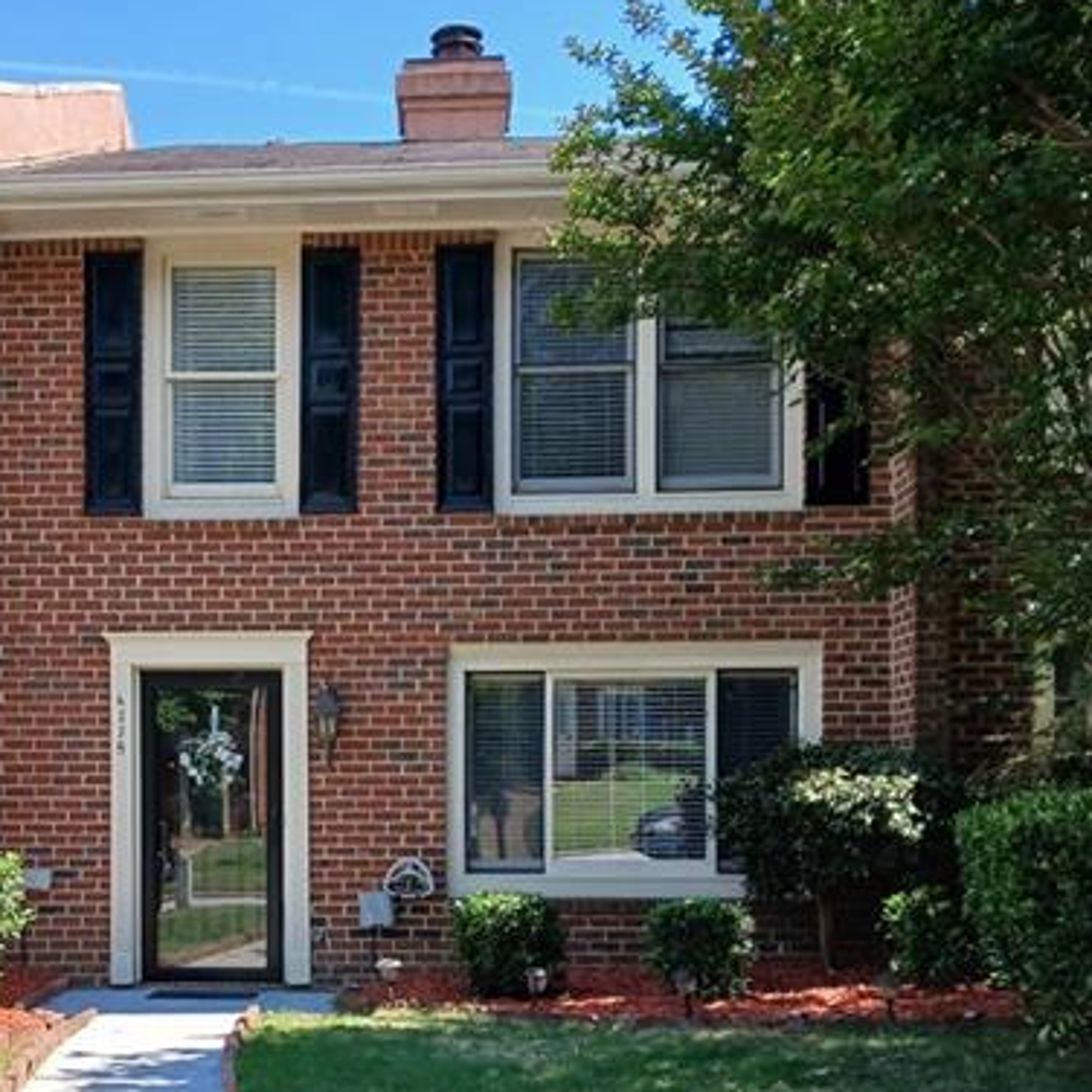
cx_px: 360
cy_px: 802
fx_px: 1677
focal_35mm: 47
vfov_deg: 35.4
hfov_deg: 35.7
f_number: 1.8
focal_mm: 3.98
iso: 20
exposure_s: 1/258
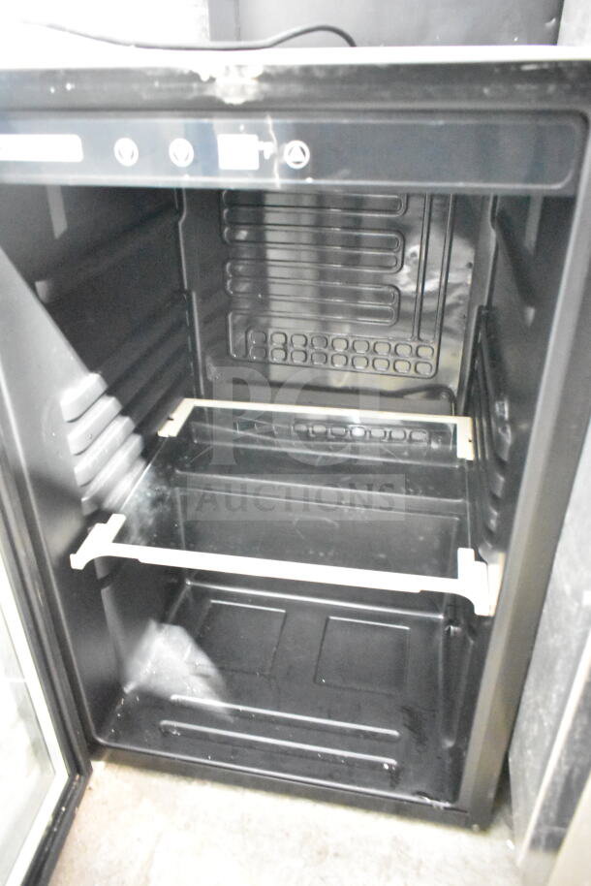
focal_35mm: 27
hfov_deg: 48.0
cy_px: 443
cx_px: 296
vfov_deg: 67.4
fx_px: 664
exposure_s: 1/10
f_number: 3.5
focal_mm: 18
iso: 25600
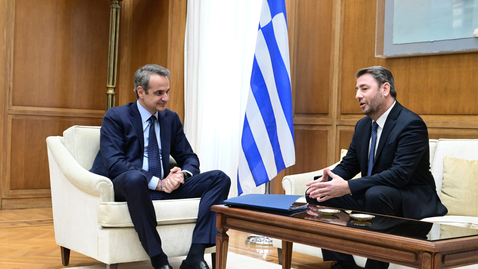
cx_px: 239
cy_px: 153
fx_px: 672
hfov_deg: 39.2
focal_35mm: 53
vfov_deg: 22.6
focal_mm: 50
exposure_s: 1/320
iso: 8000
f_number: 5.6
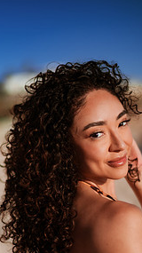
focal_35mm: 96
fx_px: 644
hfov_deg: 12.6
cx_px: 88
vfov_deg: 22.0
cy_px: 199
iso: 50
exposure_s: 1/8000
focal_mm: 58
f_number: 1.6
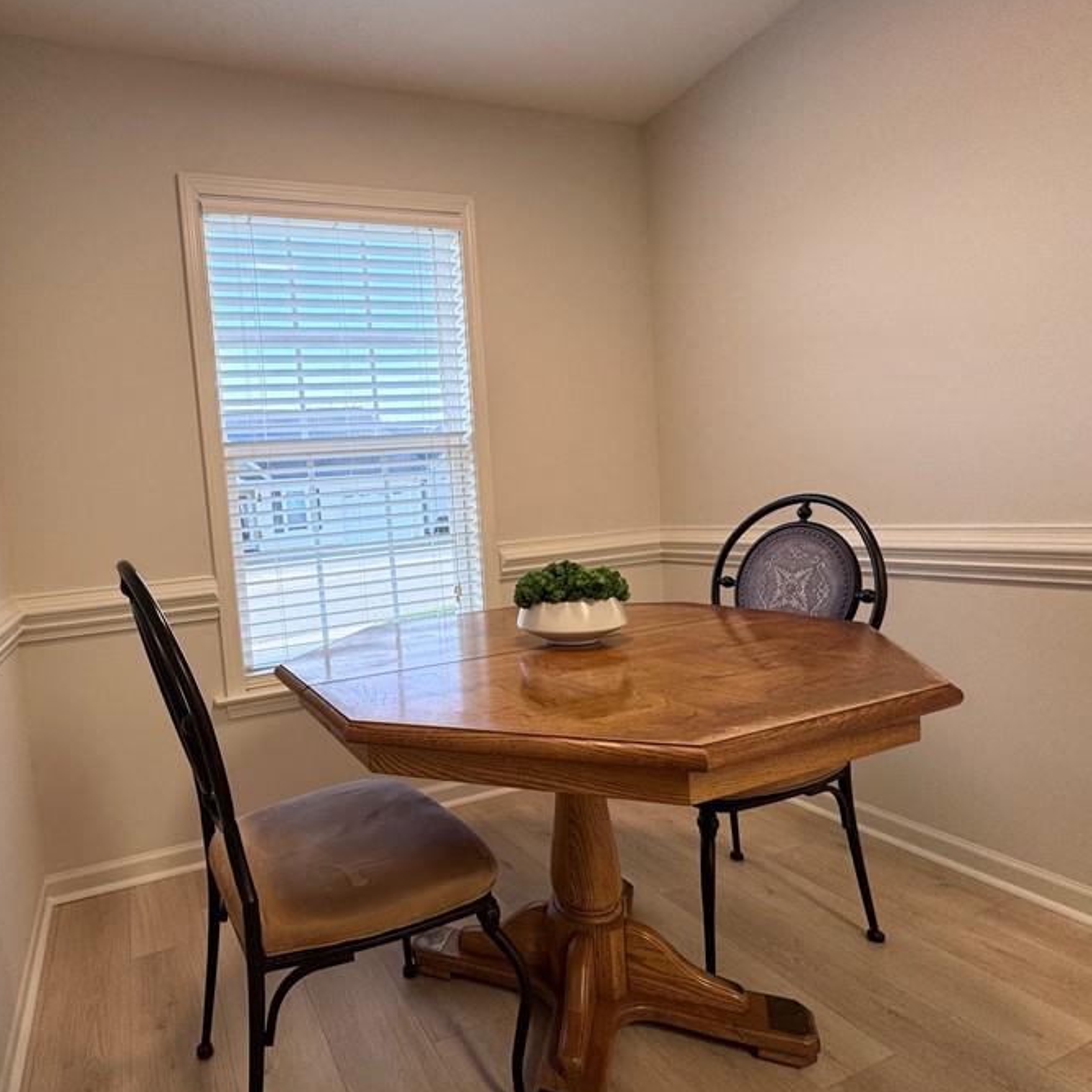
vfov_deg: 77.7
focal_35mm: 19
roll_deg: +4.6
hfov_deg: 75.1
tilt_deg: -4.1
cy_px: 558
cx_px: 359
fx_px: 678
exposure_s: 1/120
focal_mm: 2.22
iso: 100
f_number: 2.2
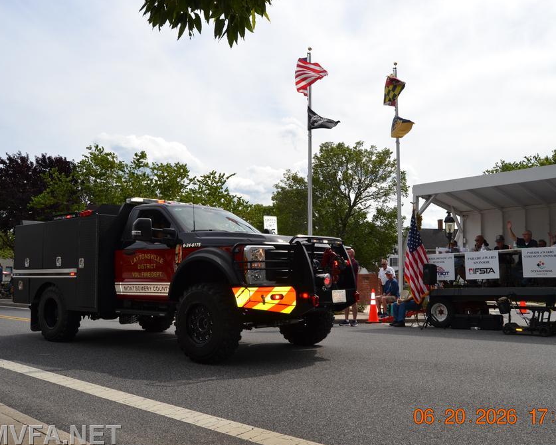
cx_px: 303
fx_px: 510
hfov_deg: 57.1
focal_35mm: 31
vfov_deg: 47.1
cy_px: 224
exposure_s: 1/200
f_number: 9
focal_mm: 18
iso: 100
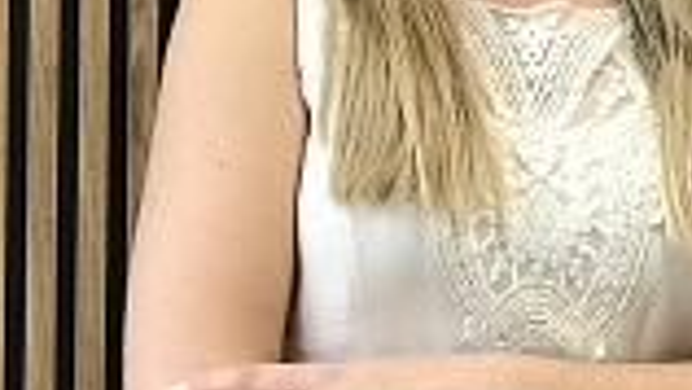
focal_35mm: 149
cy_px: -11
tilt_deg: -3.6
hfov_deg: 14.3
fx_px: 2735
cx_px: 547
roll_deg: -1.2
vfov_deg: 8.1
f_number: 2.8
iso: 160
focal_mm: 6.6
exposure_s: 1/60
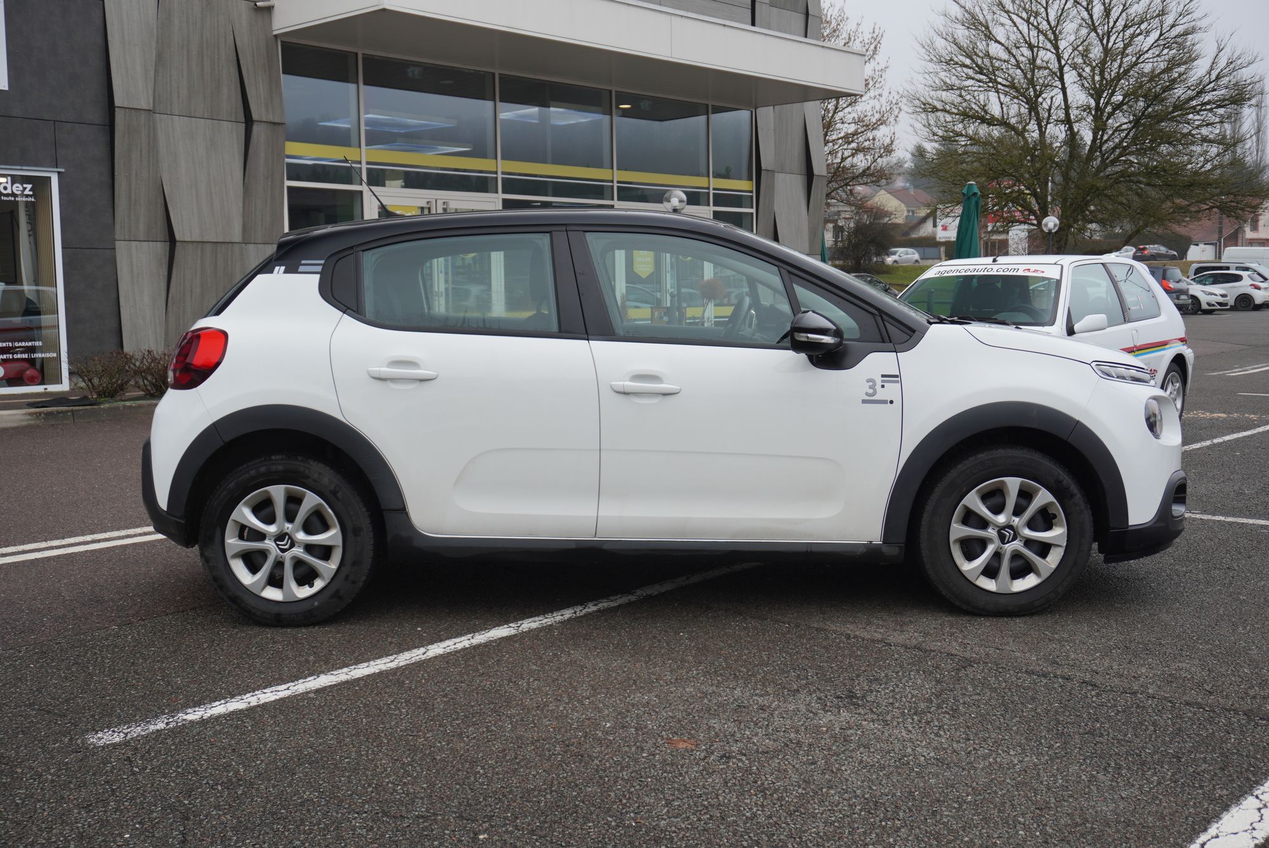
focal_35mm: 38
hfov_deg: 51.3
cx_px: 634
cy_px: 424
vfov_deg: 35.5
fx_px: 1323
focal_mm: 25
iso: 100
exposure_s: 1/50
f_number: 5
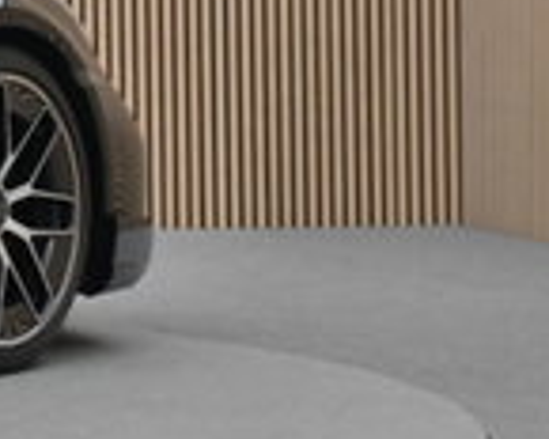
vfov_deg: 7.5
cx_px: -740
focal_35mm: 205
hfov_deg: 8.6
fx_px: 3335
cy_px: -91
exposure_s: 1/40
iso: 500
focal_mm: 27.5
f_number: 4.5
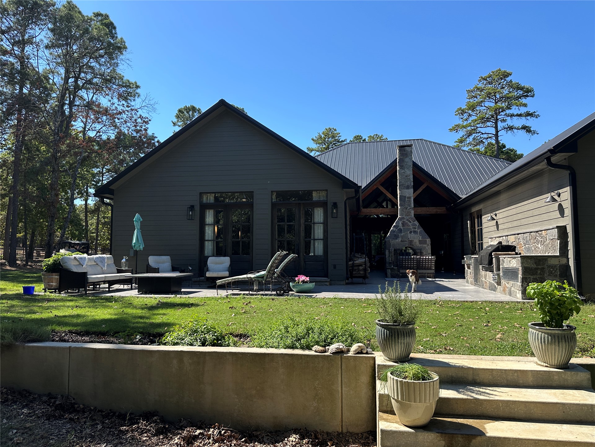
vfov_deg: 56.8
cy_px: 224
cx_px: 298
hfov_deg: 71.6
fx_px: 413
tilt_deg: +5.6
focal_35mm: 24
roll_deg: +0.6
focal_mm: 6.86
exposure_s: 1/2591
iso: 80
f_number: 1.78
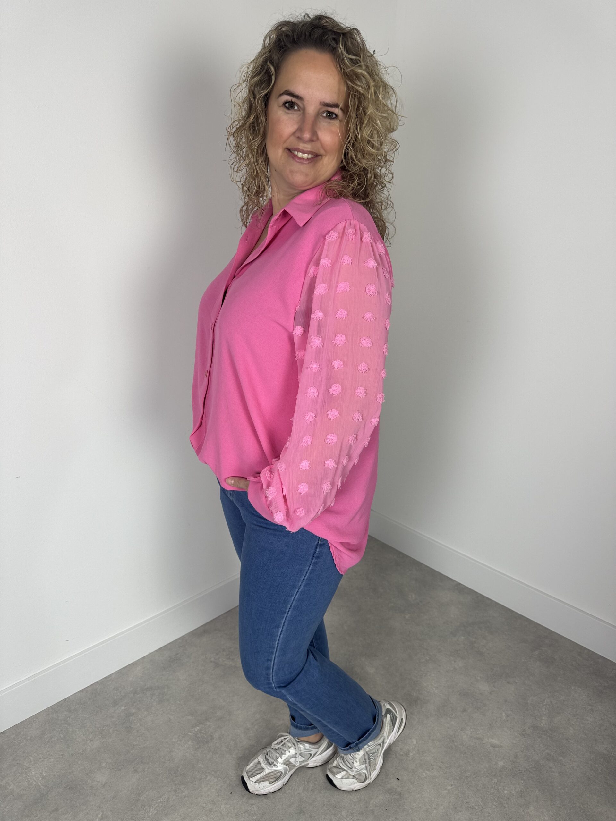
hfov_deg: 56.8
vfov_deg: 71.6
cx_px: 308
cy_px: 410
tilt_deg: -18.4
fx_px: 569
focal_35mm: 24
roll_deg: -1.3
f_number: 1.78
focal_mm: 6.76
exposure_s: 1/100
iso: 80
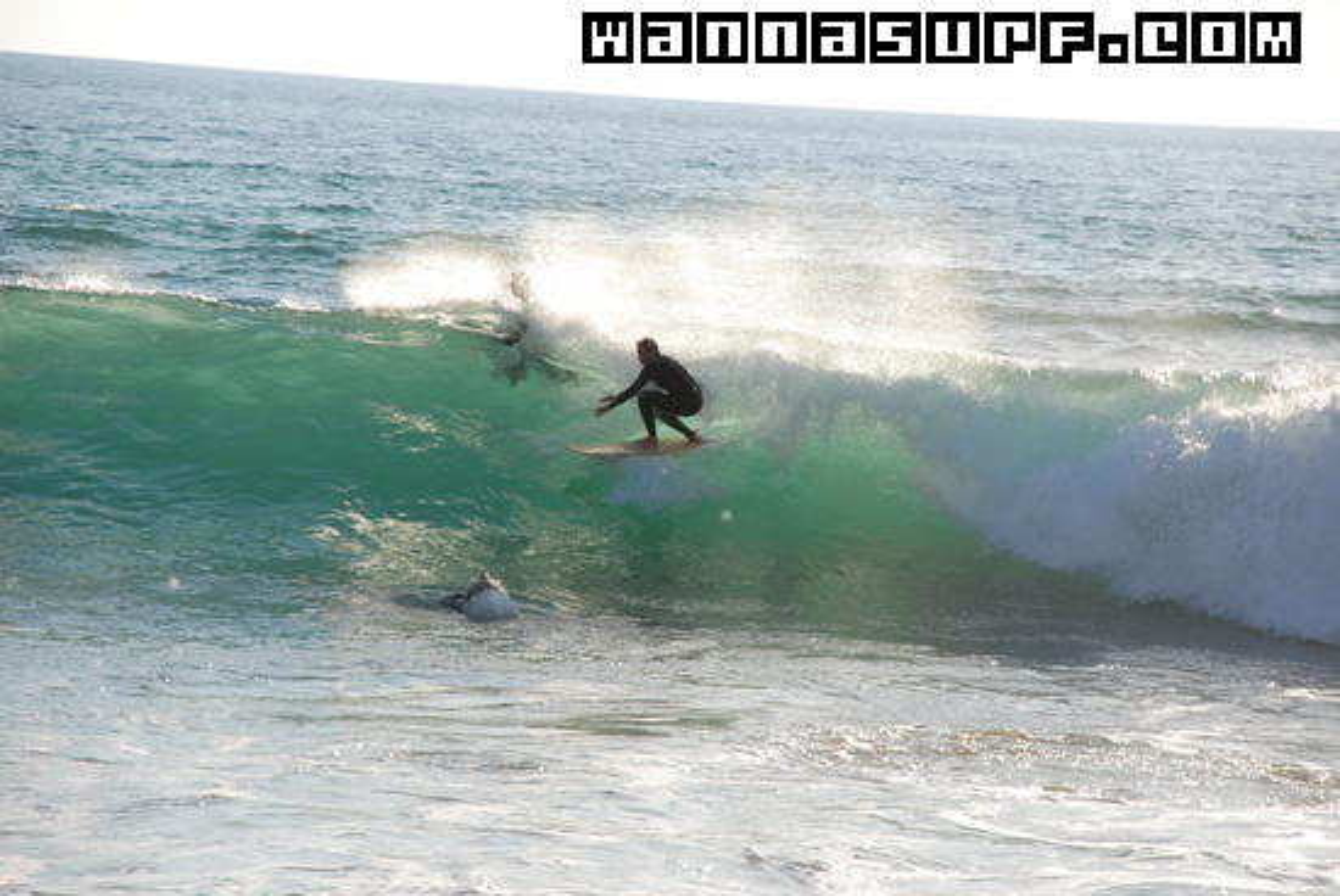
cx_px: 670
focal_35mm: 202
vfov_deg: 6.8
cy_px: 448
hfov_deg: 10.1
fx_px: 7545
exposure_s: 1/1000
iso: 400
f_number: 8
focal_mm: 135
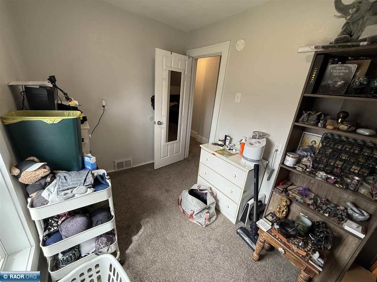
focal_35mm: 14
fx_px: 152
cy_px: 141
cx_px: 188
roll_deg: -5.4
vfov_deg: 85.7
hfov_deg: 102.1
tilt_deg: -20.0
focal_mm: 2.22
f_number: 2.2
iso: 100
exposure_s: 1/120
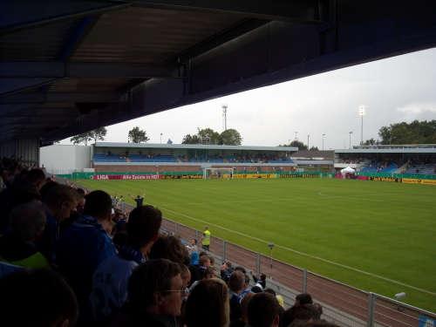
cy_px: 164
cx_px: 218
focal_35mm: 35
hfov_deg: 52.6
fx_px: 441
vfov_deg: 40.7
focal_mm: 5.7
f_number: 2.8
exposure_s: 1/218
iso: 64
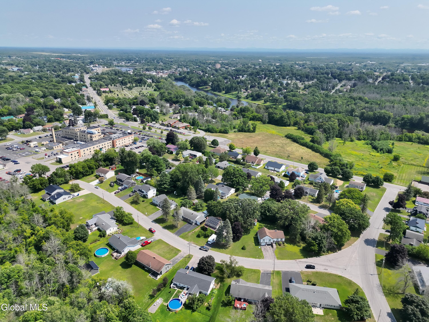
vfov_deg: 56.8
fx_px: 297
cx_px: 214
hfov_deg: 71.6
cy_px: 161
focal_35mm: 24
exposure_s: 1/4000
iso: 190
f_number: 1.7
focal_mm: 6.72
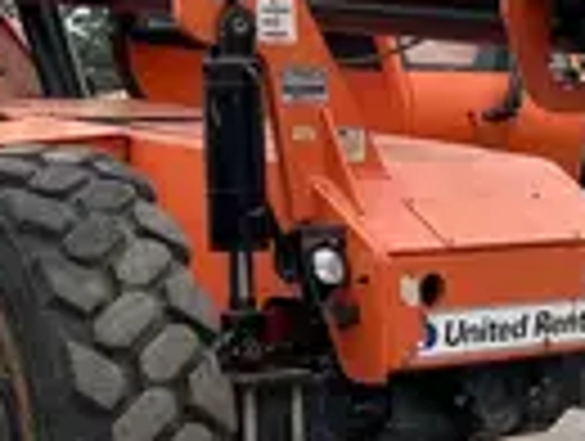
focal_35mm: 110
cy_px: 263
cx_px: 594
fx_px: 1862
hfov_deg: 17.4
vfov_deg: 13.5
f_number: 1.6
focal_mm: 5.1
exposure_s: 1/1046
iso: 50
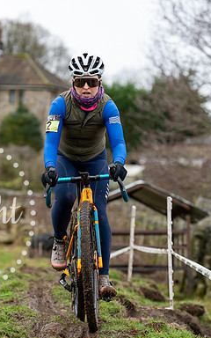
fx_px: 1417
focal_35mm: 154
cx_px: 90
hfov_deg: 8.5
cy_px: 169
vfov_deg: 13.6
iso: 1250
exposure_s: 1/1000
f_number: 3.2
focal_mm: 100
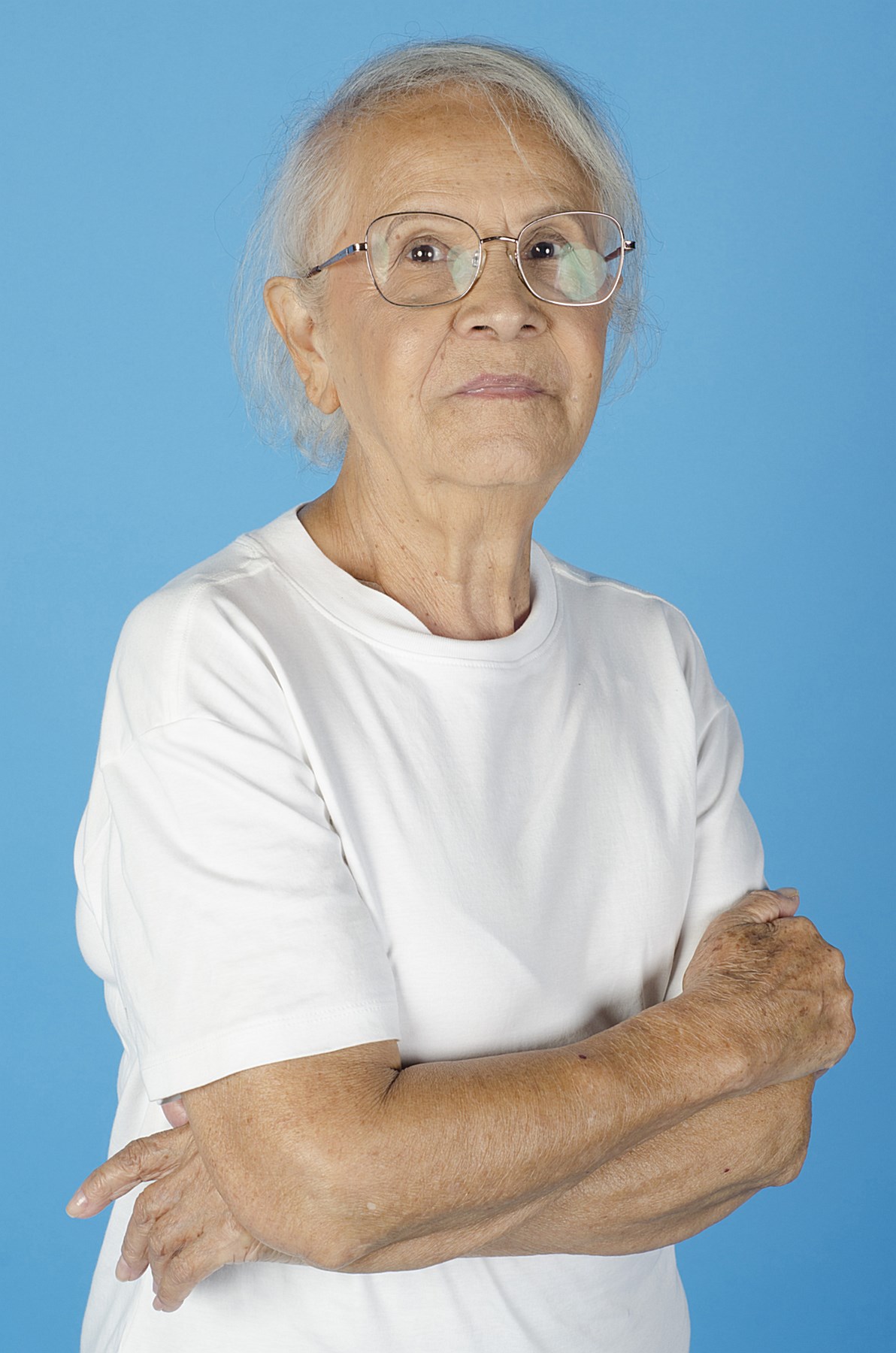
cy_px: 676
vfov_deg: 27.0
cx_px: 448
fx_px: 2813
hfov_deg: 18.1
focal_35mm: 75
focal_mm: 50
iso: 200
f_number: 9
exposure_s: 1/125
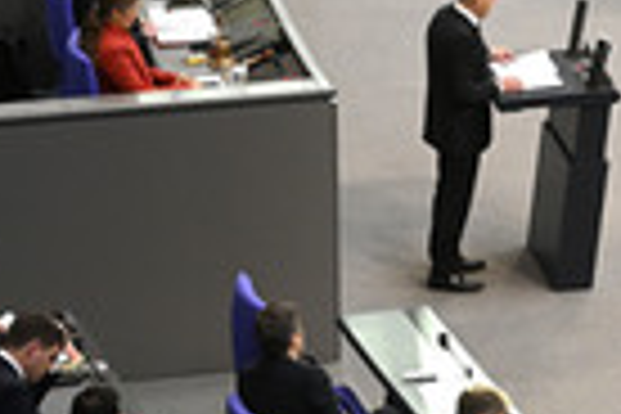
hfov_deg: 8.7
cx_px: 403
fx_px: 4071
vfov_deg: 5.8
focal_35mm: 236
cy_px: 252
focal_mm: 72
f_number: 5.6
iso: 4000
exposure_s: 1/250
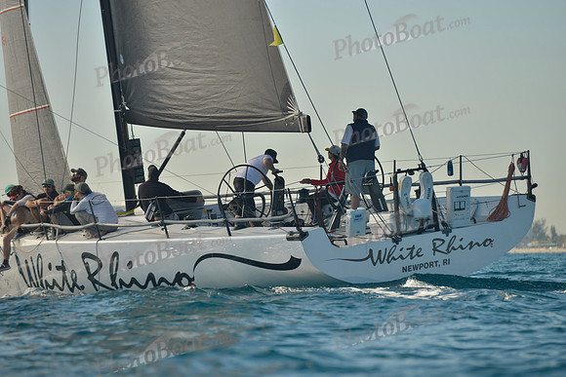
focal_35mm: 200
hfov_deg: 10.3
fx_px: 3145
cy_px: 188
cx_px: 283
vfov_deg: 6.9
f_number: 5.6
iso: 200
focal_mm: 200
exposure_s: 1/800
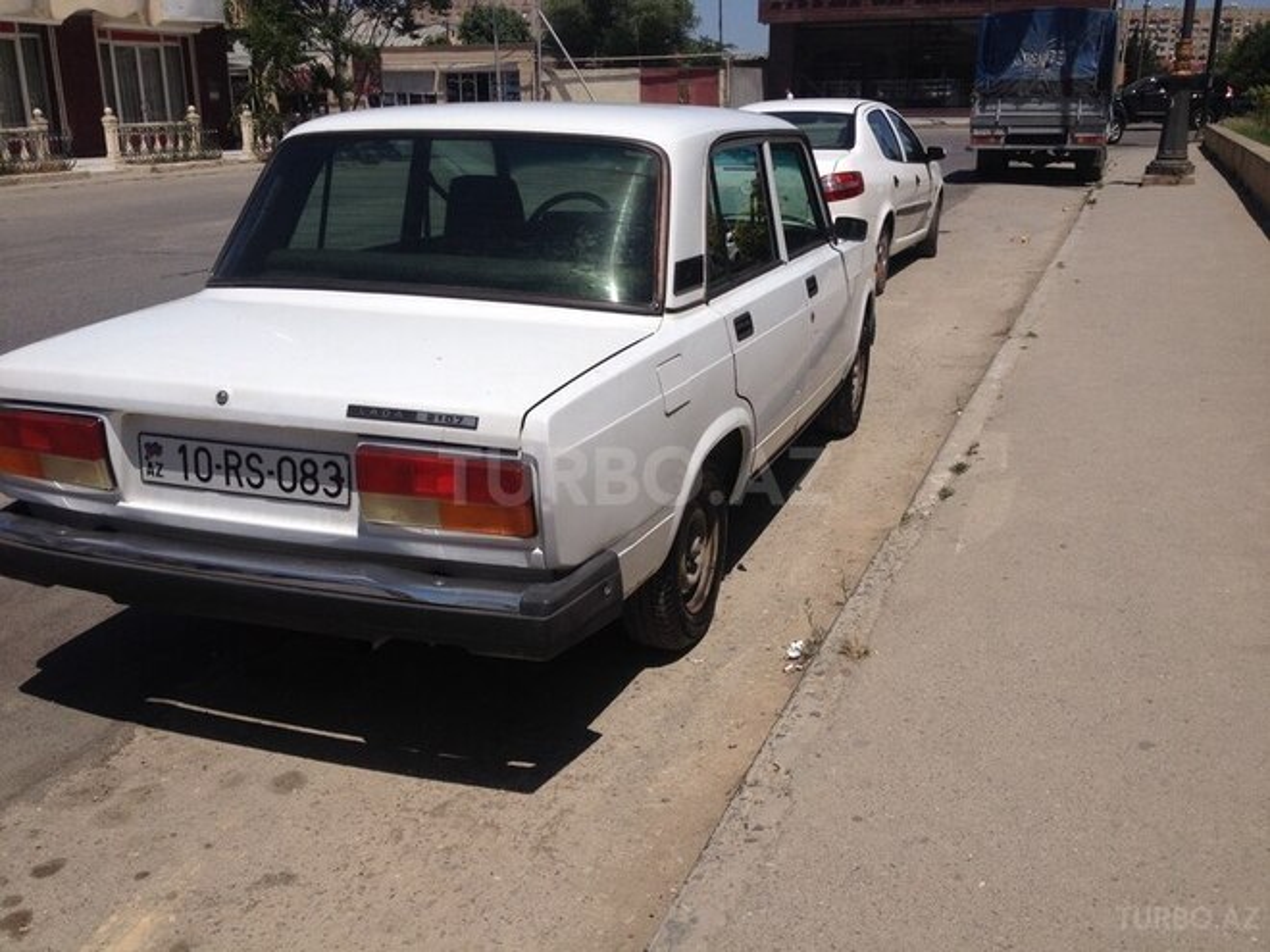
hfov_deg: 52.6
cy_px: 476
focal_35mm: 35
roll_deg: +0.7
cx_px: 635
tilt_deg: -21.6
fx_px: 1284
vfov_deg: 40.7
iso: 50
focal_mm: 4.28
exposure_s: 1/3953
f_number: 2.4
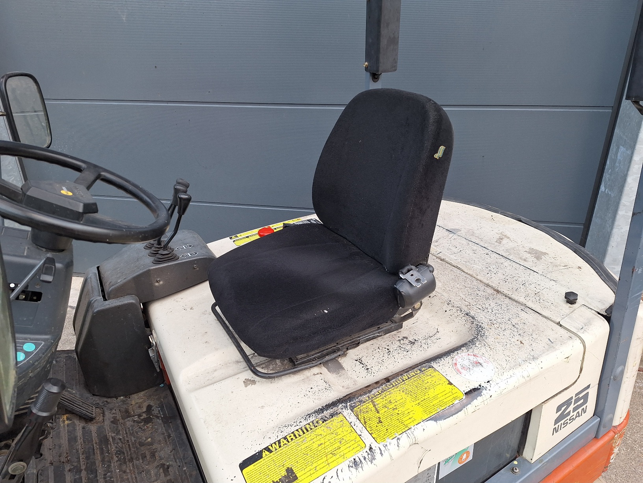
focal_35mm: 23
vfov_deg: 58.9
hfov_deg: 73.9
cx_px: 322
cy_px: 242
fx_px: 427
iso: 64
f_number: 1.8
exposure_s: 1/100
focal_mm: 5.54
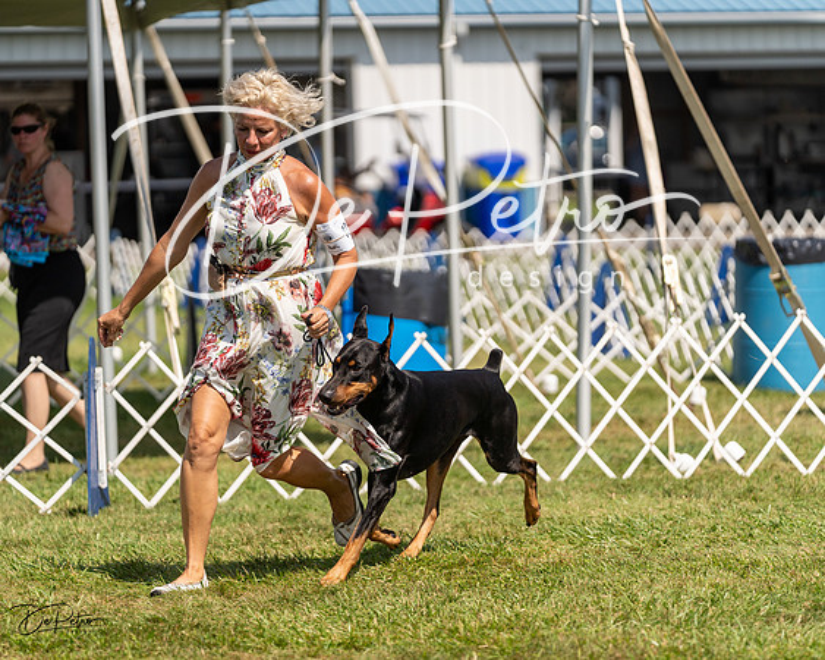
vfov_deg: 9.3
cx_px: 412
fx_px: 4068
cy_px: 330
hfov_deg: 11.6
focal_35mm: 167
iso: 200
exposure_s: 1/3200
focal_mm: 148
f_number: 2.8
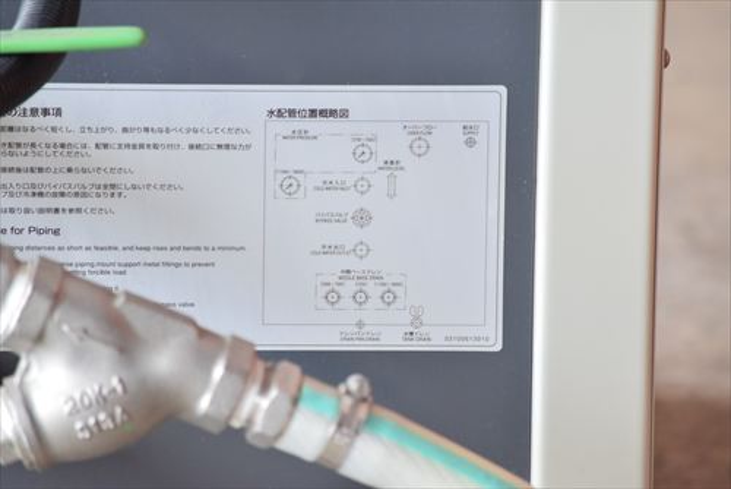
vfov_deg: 3.1
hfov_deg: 4.6
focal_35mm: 450
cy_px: 244
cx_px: 366
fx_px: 9142
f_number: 6.3
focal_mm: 300
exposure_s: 1/200
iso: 1250
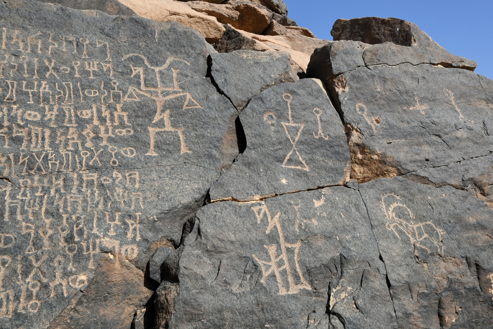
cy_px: 164
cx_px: 246
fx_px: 514
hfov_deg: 51.3
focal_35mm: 38
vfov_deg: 35.5
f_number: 11
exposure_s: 1/500
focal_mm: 25
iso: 400
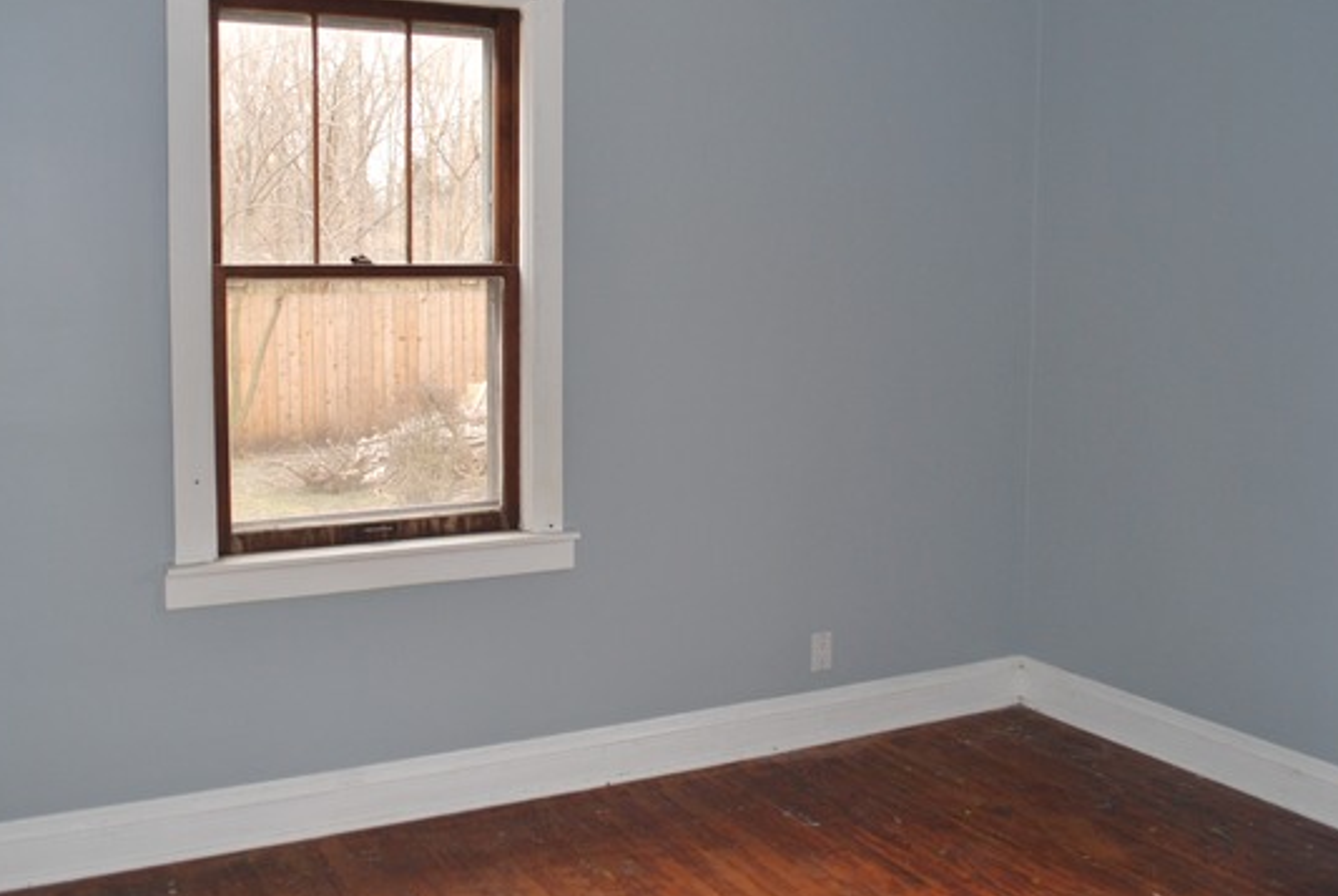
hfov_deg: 52.9
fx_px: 1340
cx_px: 570
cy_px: 399
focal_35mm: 36
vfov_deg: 36.9
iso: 200
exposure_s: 1/60
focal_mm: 20
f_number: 3.8
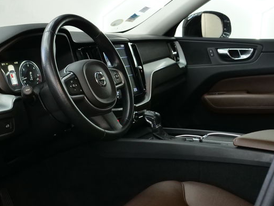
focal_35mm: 58
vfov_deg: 25.2
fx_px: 459
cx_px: 102
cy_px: 128
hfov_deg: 33.1
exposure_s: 1/60
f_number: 3.9
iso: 1250
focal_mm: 15
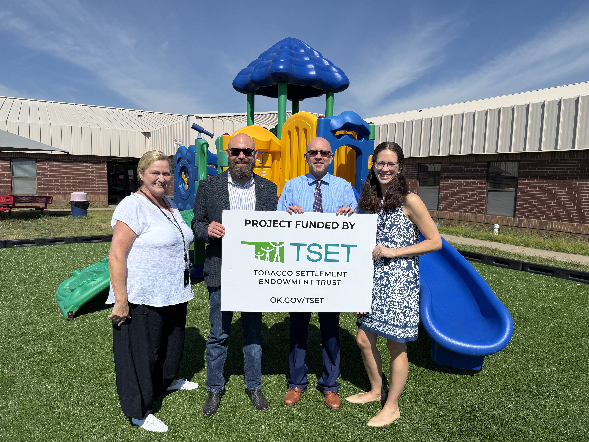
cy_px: 221
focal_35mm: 24
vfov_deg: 56.8
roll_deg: -1.1
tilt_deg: -4.8
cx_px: 294
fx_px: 408
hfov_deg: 71.6
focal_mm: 6.76
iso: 80
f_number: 1.78
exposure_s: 1/10309
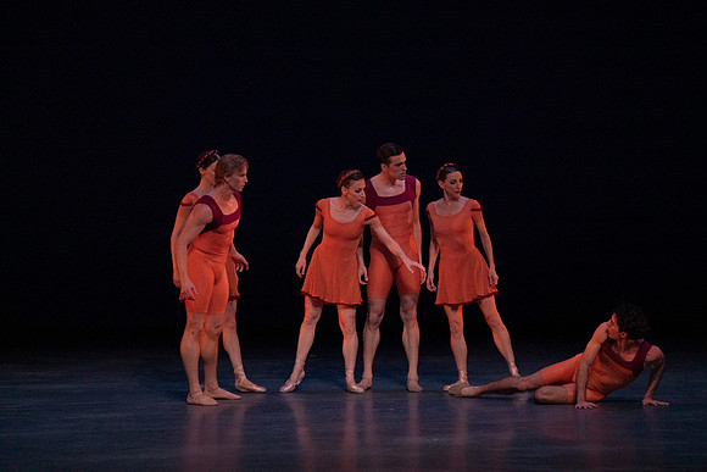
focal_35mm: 297
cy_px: 236
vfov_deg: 4.6
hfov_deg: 6.9
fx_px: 5834
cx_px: 354
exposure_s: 1/400
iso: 12800
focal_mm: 297
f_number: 5.6
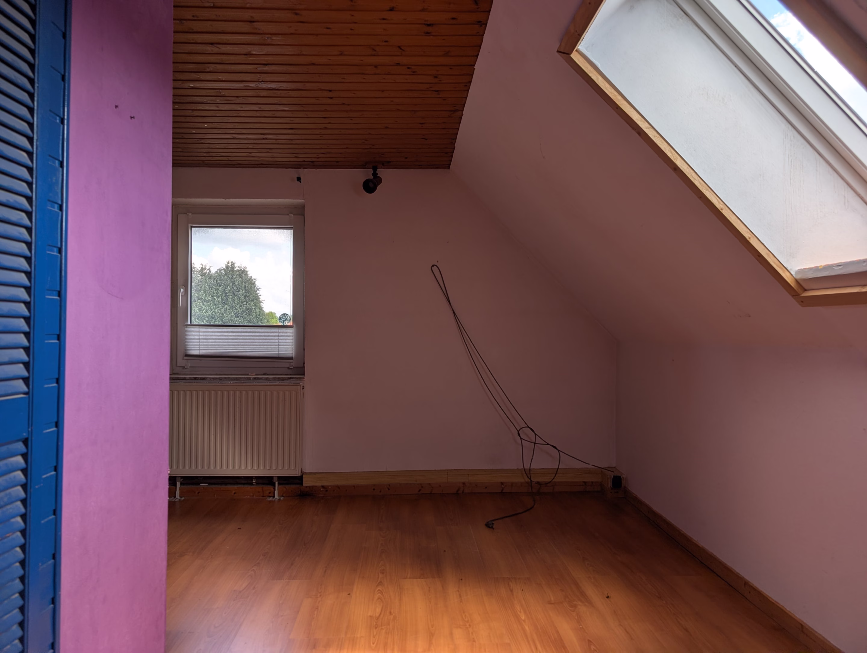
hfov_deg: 71.5
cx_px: 434
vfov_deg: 56.9
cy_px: 326
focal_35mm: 24
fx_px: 602
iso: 20
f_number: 1.68
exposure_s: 1/183
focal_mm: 6.9
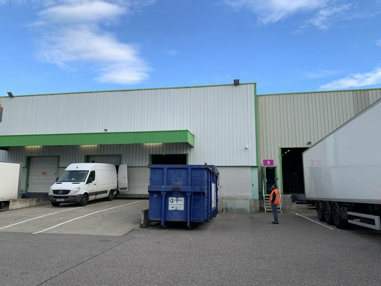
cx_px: 190
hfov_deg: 67.3
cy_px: 143
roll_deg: -1.5
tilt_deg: +9.0
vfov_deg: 53.1
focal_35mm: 26
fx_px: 286
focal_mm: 4.25
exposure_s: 1/749
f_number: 1.8
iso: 25
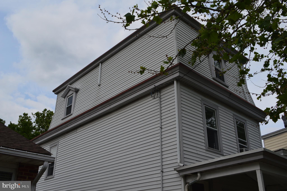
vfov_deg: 36.8
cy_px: 96
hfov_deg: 53.2
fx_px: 287
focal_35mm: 36
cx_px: 144
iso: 100
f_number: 8
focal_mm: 24
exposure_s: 1/250
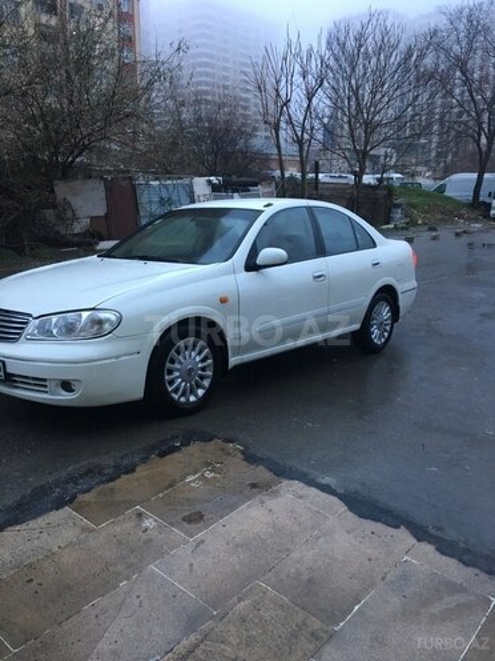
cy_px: 330
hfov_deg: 48.2
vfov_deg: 61.7
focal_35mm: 29
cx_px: 248
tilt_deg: -14.8
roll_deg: +0.3
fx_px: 553
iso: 125
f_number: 2.2
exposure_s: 1/33
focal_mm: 4.15
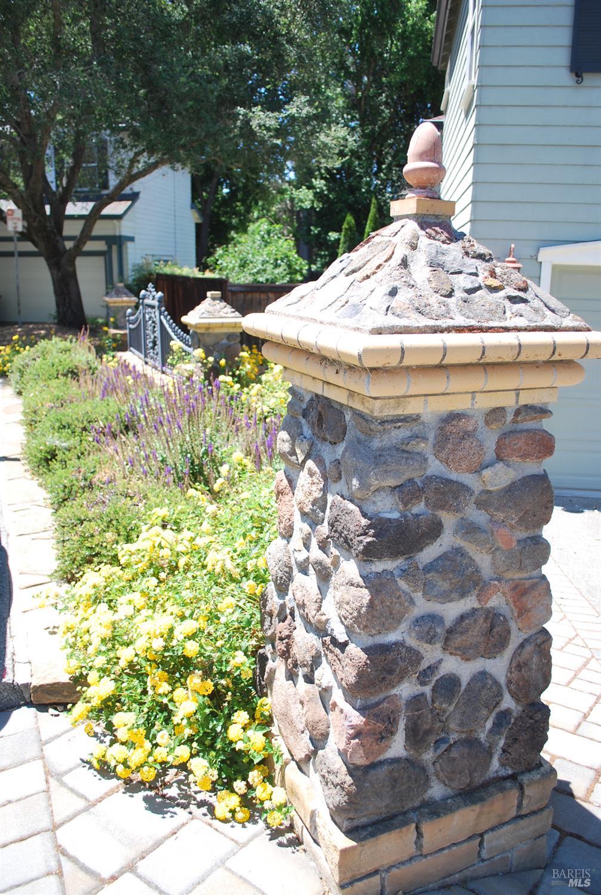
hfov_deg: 48.2
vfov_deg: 67.3
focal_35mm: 27
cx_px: 300
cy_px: 448
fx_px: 673
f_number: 7.1
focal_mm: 18
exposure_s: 1/200
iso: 100
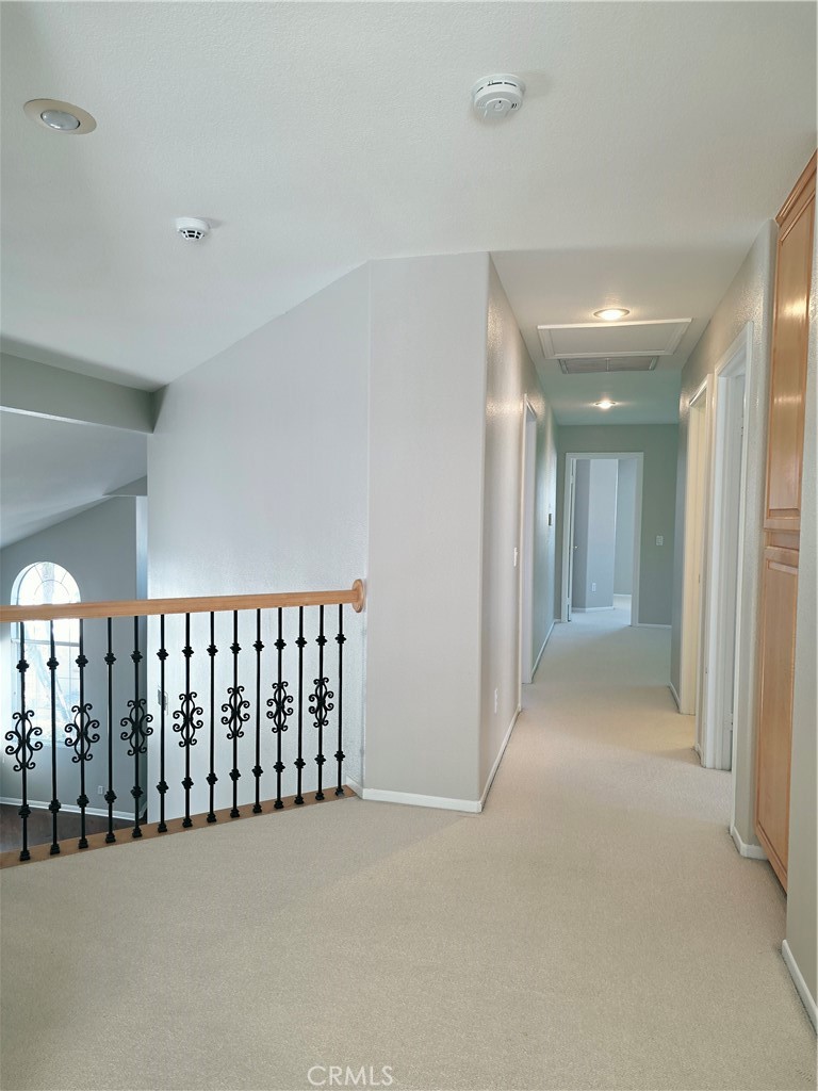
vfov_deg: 73.9
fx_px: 725
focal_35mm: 23
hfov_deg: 58.9
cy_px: 546
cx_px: 409
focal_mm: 6.25
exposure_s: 1/60
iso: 50
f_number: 1.7
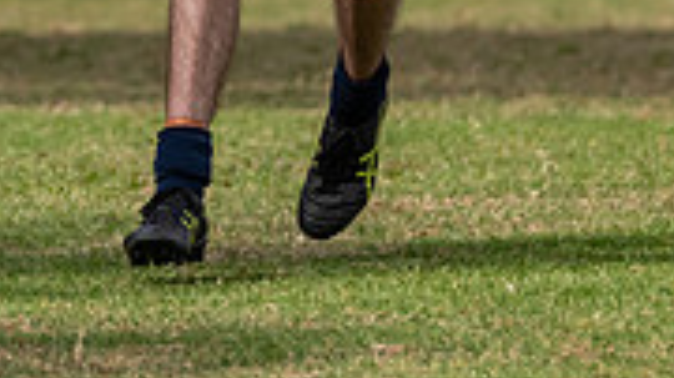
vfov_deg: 0.9
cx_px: 352
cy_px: -478
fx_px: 25184
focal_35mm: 1410
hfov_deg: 1.5
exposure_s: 1/3200
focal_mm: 320
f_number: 6.3
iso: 800
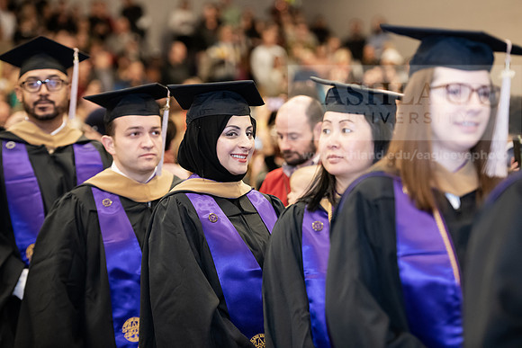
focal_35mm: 120
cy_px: 174
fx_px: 1740
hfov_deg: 17.1
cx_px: 261
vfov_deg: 11.4
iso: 2500
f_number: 3.2
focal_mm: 120
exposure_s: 1/200
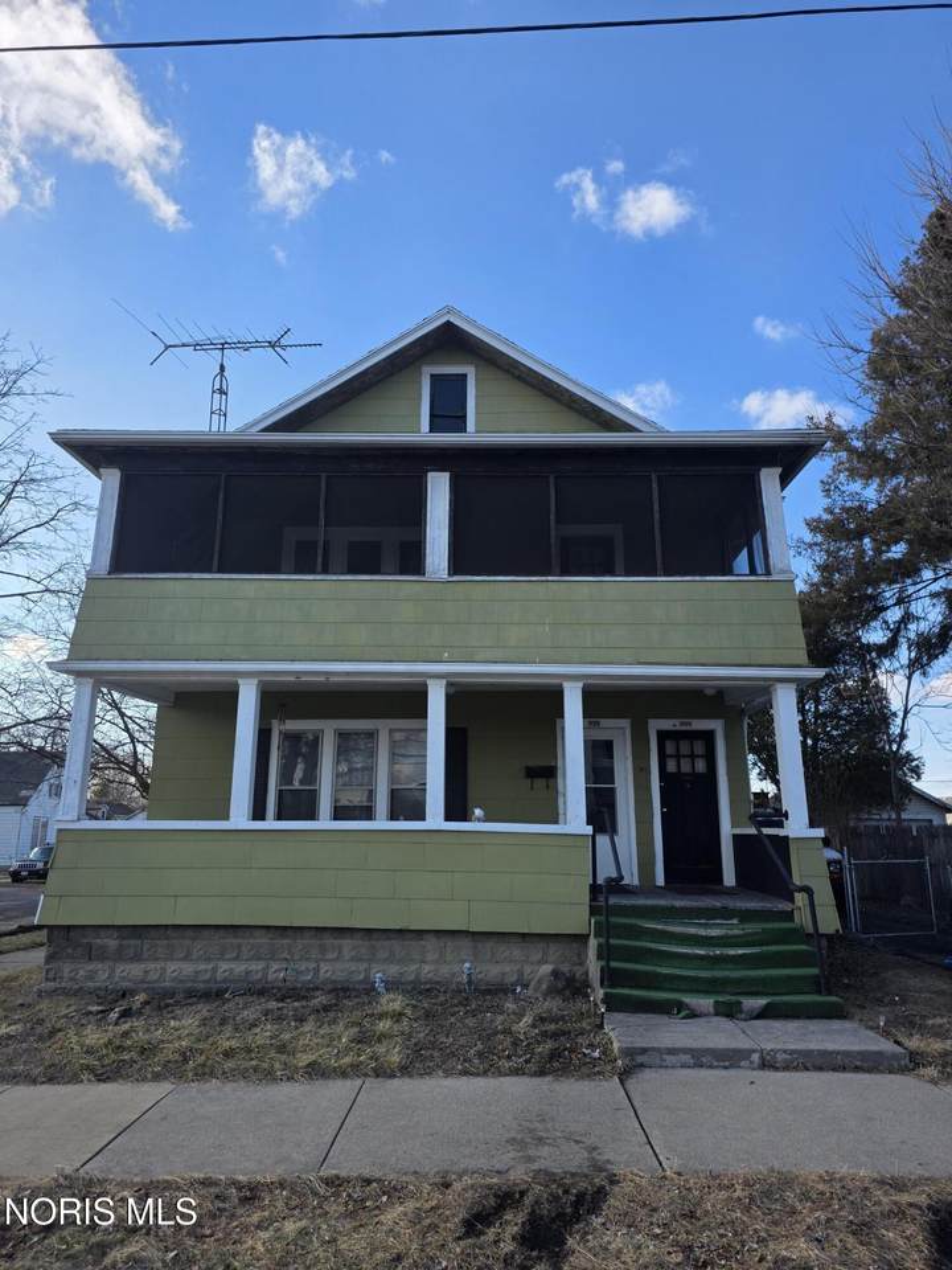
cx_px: 476
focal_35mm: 23
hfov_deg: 58.9
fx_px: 843
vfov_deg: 73.9
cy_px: 635
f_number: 1.7
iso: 80
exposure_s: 1/1839
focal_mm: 6.3
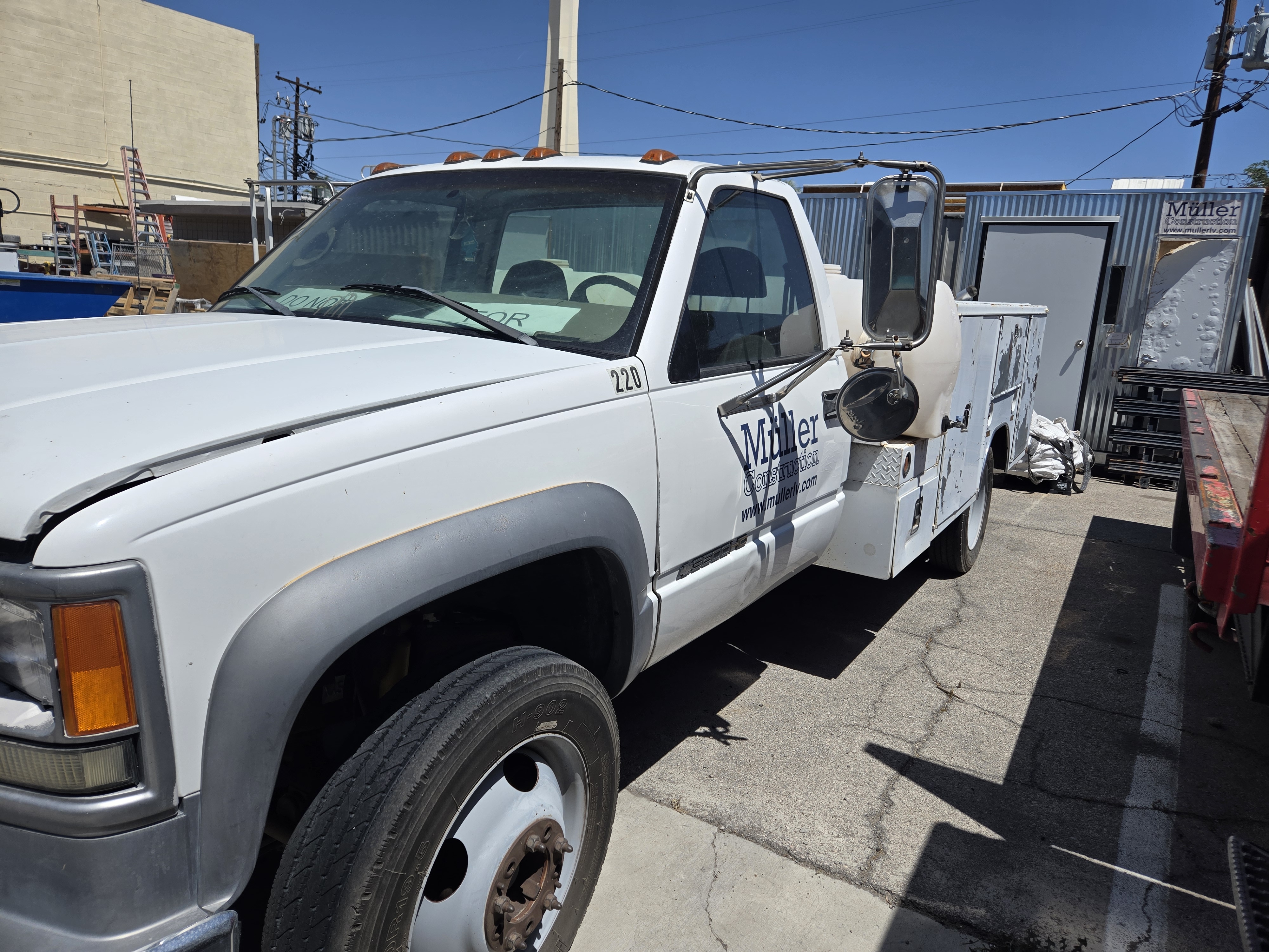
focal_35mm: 23
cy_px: 476
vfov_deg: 58.9
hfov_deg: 73.9
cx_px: 634
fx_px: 843
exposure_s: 1/3657
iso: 25
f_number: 1.8
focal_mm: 5.4
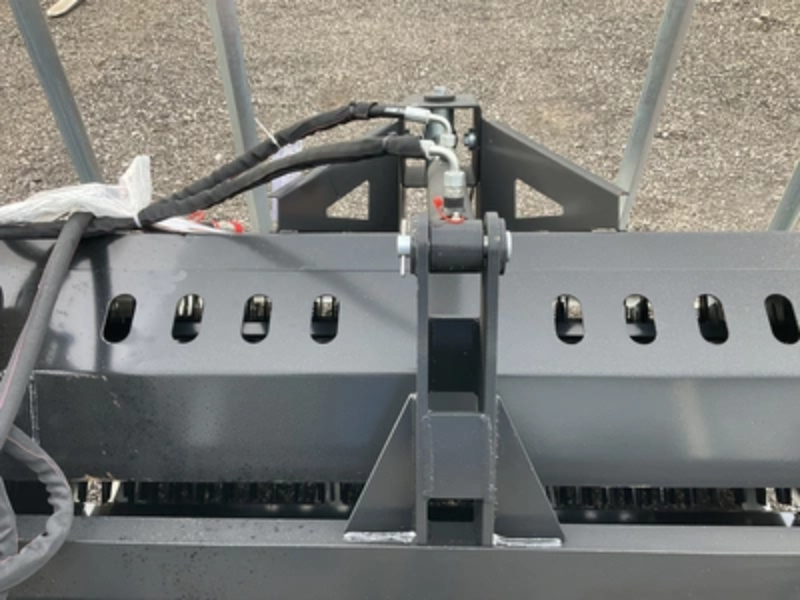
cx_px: 400
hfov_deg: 61.7
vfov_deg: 48.2
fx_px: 670
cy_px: 300
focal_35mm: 29
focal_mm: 3
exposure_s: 1/122
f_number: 1.8
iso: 32
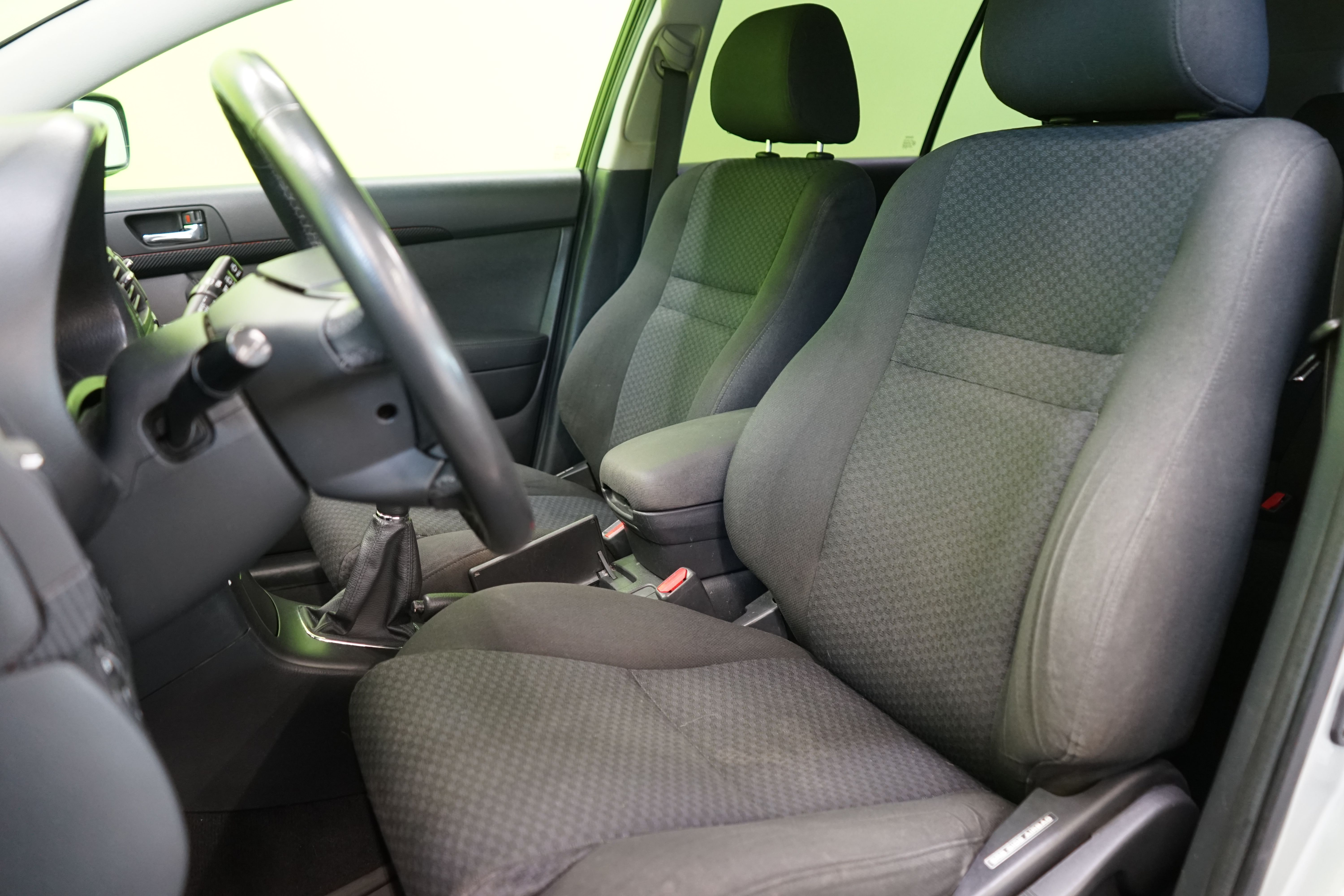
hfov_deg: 63.7
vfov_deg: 45.0
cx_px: 672
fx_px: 1083
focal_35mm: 29
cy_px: 448
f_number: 4
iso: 1600
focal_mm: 29
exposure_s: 1/20
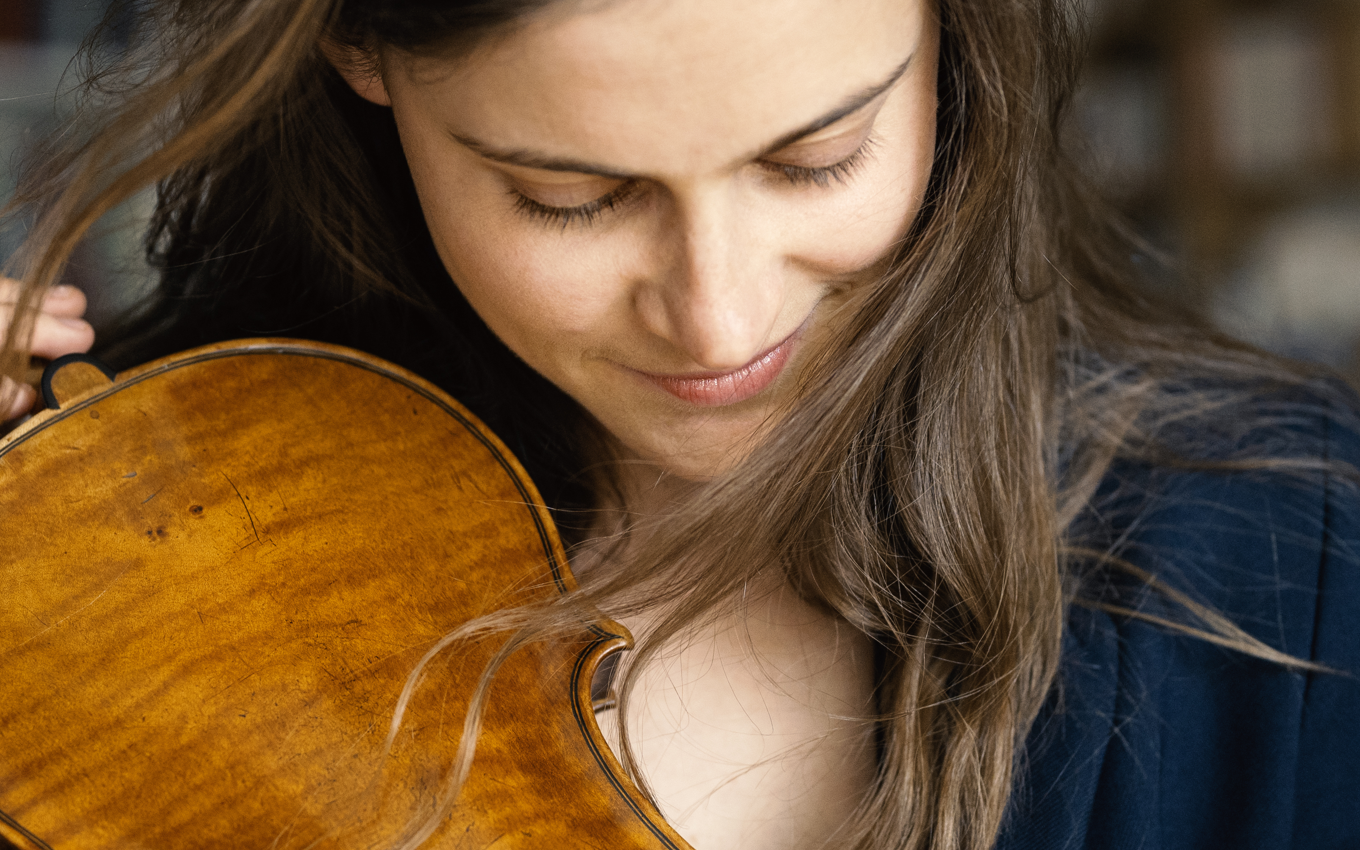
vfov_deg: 13.6
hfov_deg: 21.6
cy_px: 368
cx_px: 635
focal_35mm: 96
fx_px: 3558
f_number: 2.5
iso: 1600
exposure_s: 1/1600
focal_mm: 50
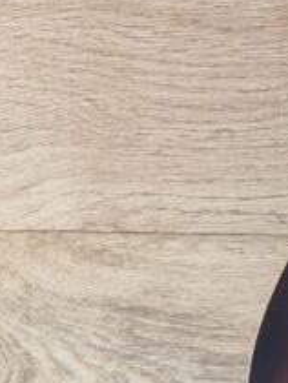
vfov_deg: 16.4
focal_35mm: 112
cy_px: -142
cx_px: 607
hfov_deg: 11.7
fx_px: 1240
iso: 50
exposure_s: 1/100
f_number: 1.8
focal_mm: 5.4
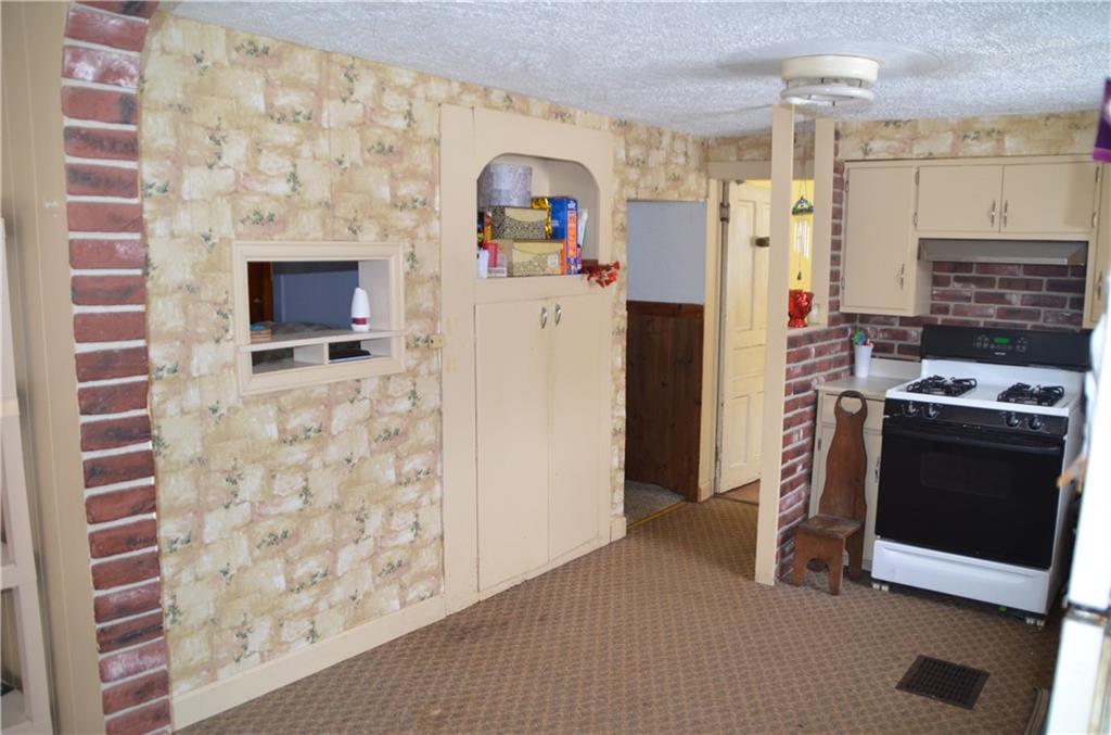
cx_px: 556
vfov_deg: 47.7
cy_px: 368
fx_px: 831
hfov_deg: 67.5
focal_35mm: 27
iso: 800
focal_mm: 18
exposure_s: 1/60
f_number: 3.5
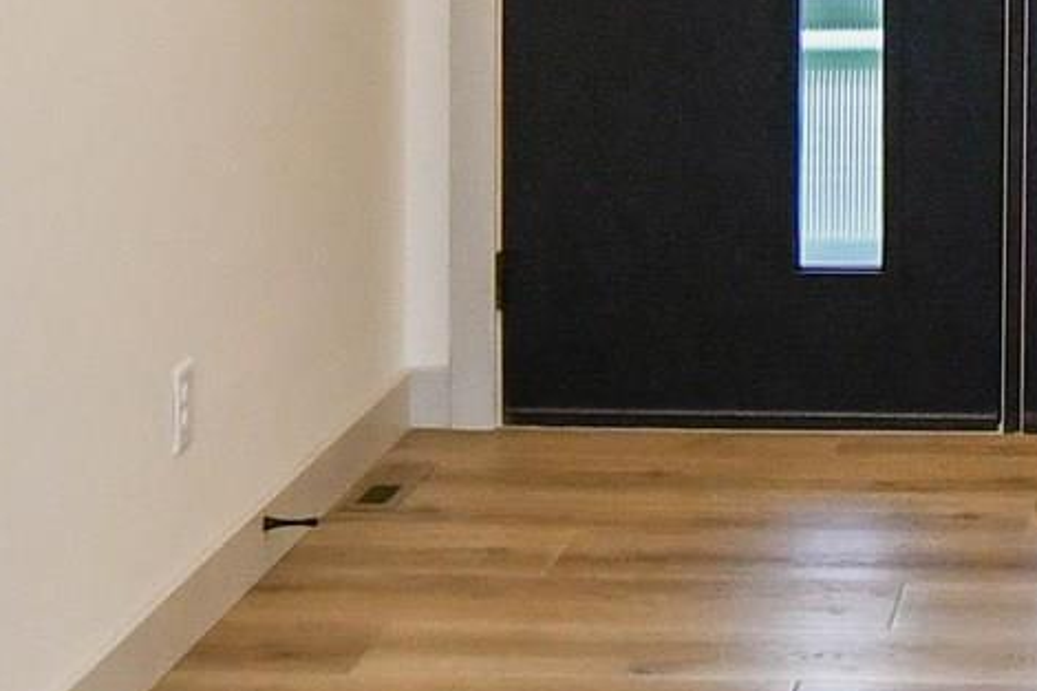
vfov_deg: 13.3
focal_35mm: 98
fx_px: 2822
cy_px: -266
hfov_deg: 19.9
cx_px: 1141
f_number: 6.3
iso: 1250
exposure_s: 1/160
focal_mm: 10
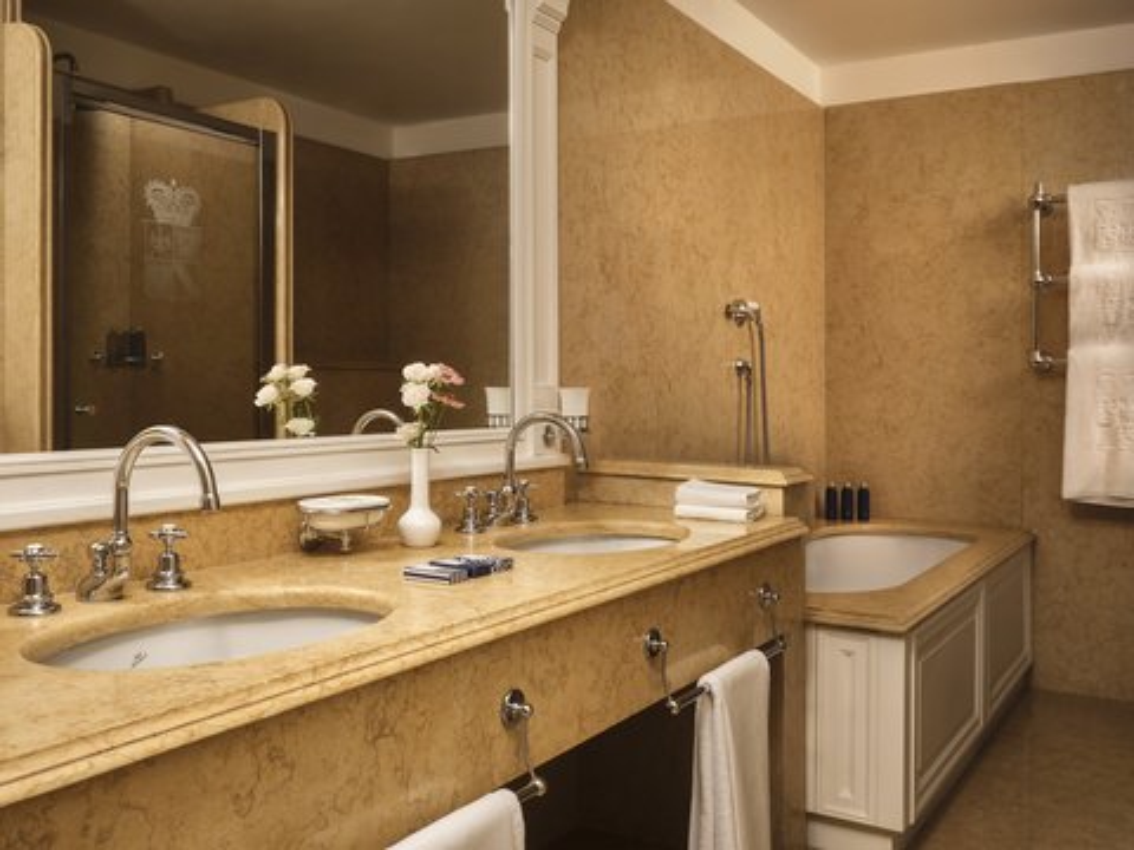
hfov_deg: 55.4
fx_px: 1081
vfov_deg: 42.9
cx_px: 567
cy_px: 425
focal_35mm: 33
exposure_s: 2
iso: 400
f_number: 16
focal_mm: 41.1
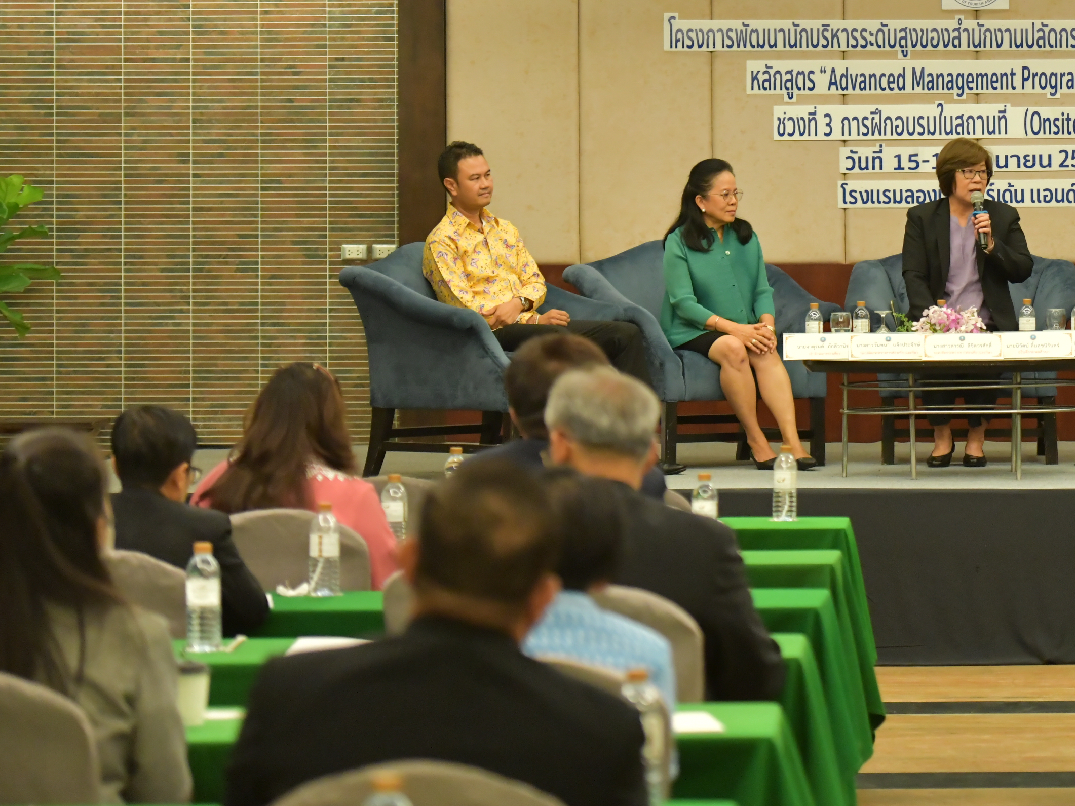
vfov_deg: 9.3
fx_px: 4937
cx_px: 961
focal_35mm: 159
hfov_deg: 12.3
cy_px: 171
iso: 2500
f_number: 2.8
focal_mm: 85
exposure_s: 1/125
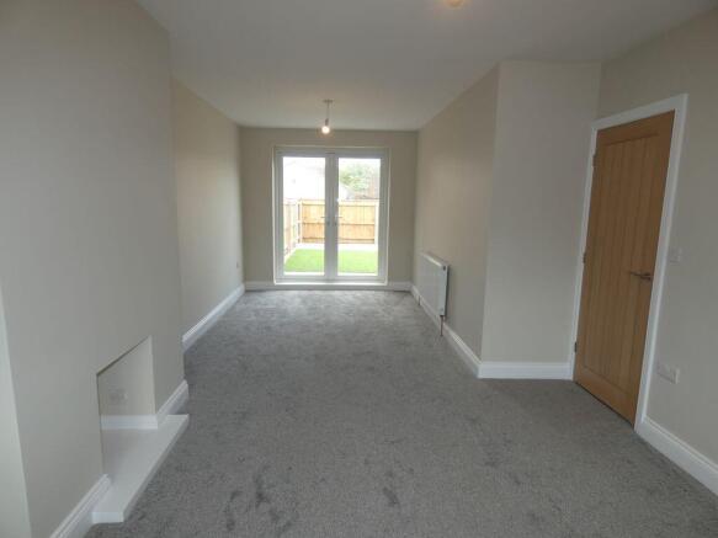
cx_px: 359
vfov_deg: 66.0
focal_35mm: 20
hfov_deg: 81.8
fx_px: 415
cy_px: 269
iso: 80
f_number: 2.8
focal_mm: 3.6
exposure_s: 1/80
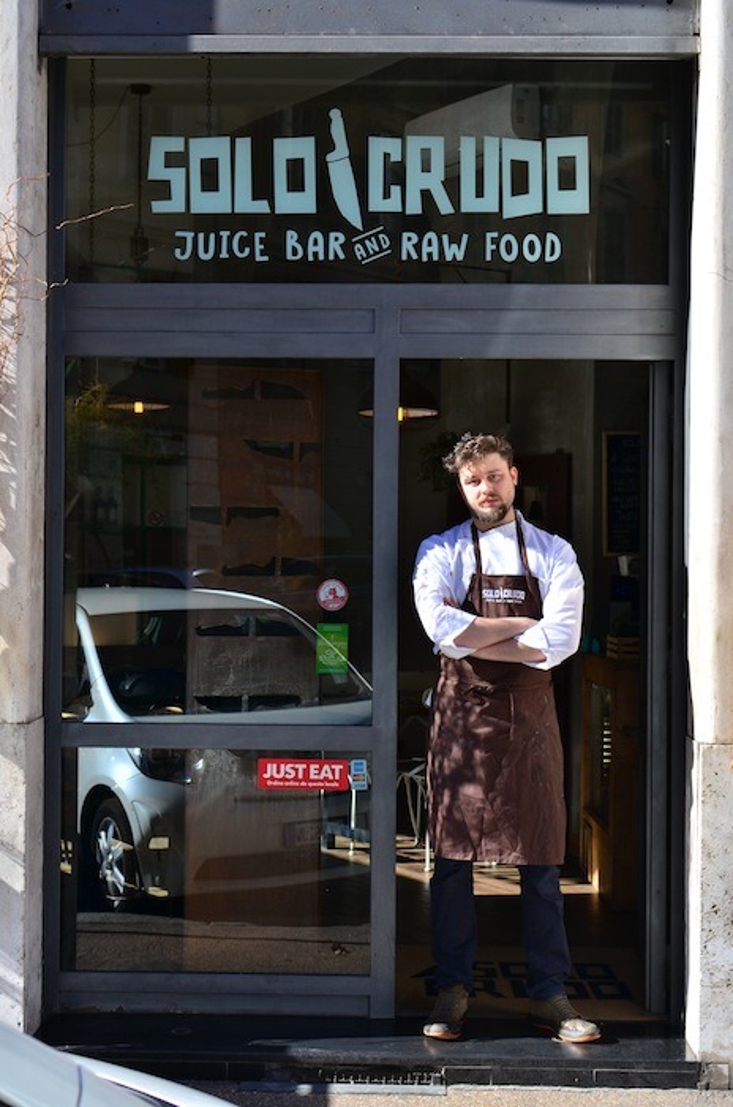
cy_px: 554
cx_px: 366
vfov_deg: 37.9
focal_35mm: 52
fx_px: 1610
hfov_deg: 25.7
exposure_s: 1/640
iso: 100
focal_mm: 35
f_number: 4
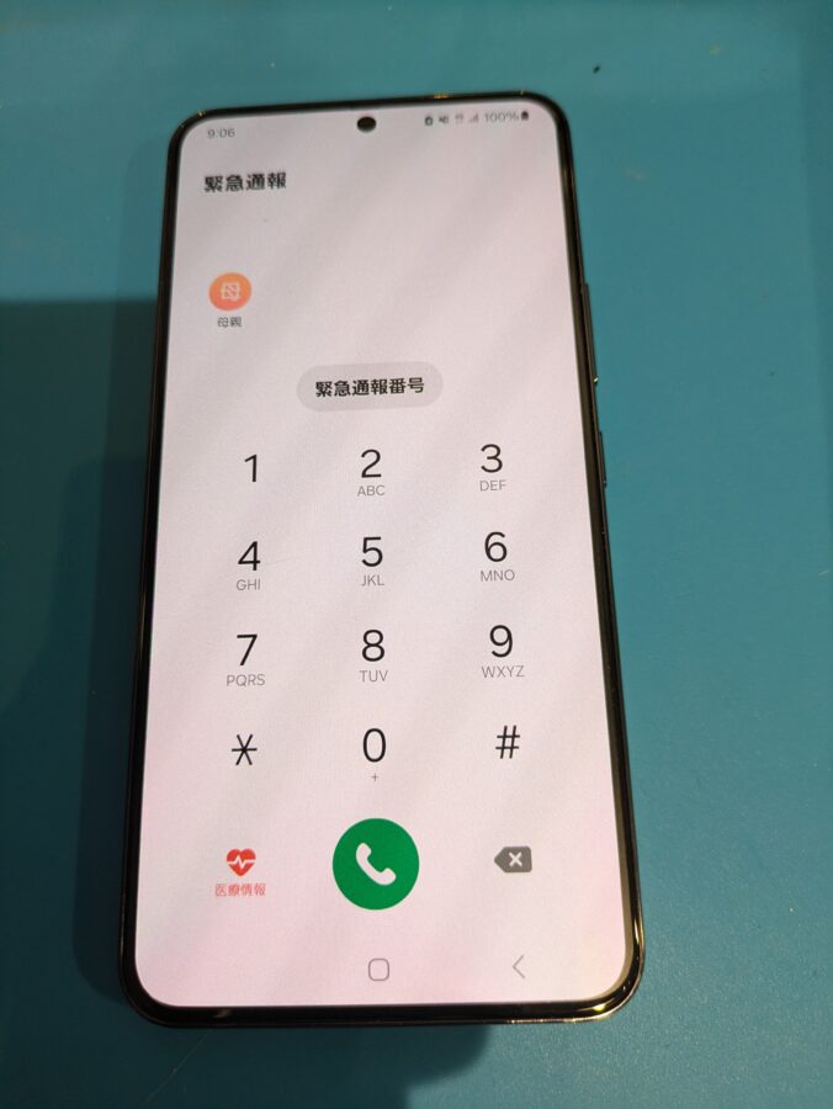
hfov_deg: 54.9
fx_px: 801
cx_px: 416
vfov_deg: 69.4
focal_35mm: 25
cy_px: 554
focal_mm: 5.43
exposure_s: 1/100
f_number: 1.89
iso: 204
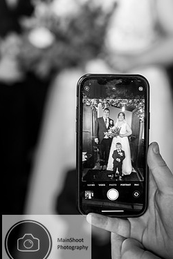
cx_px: 97
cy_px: 129
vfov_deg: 24.2
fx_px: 605
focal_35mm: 84
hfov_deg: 16.3
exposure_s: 1/60
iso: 800
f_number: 4
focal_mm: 70
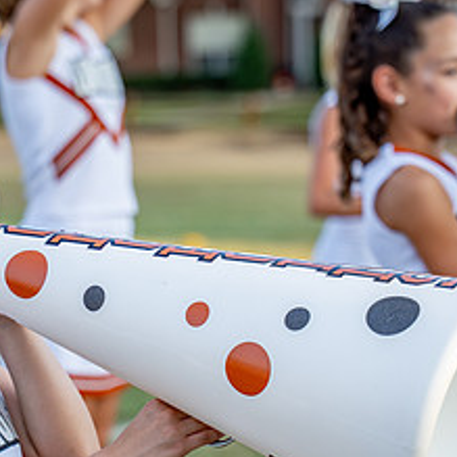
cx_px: 149
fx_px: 2987
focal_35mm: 200
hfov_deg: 8.7
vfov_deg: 8.7
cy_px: 306
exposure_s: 1/1250
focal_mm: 70
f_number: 2.8
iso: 200
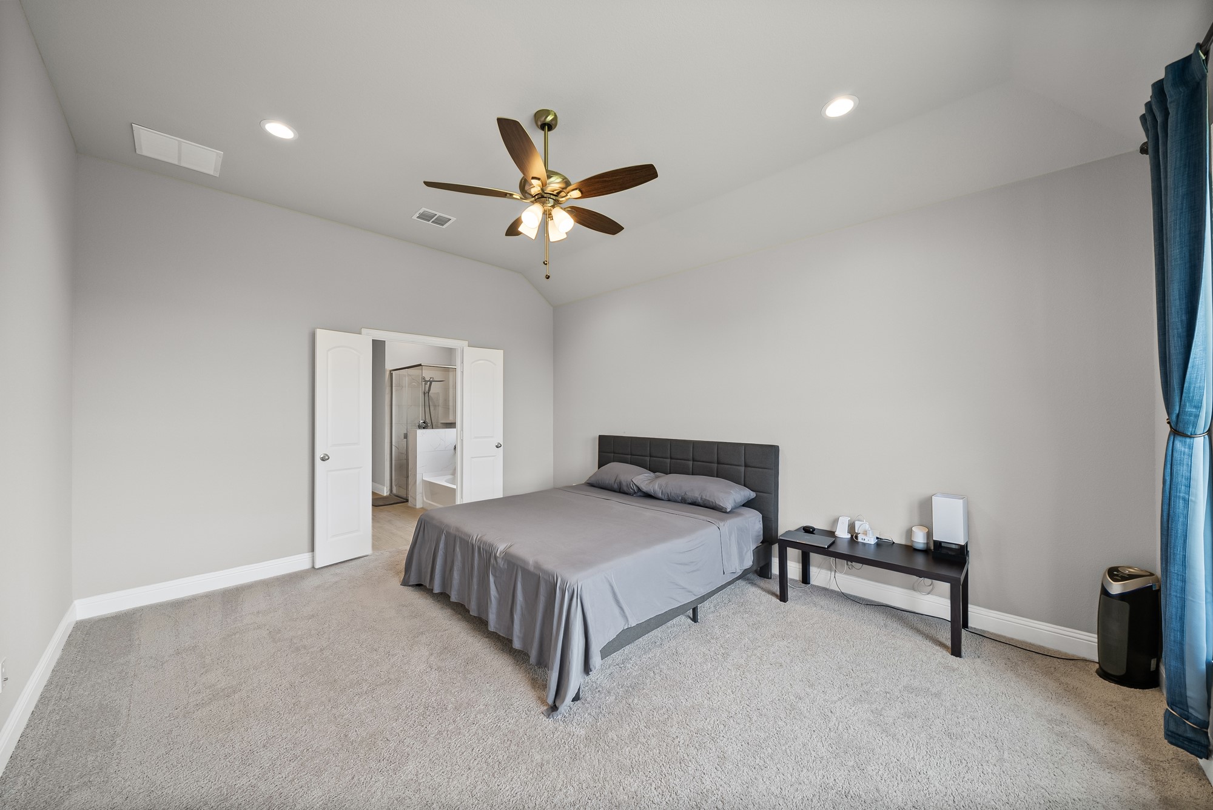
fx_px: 405
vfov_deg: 90.1
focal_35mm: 12
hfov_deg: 112.6
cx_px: 606
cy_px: 405
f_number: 9
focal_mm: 12
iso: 640
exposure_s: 1/13
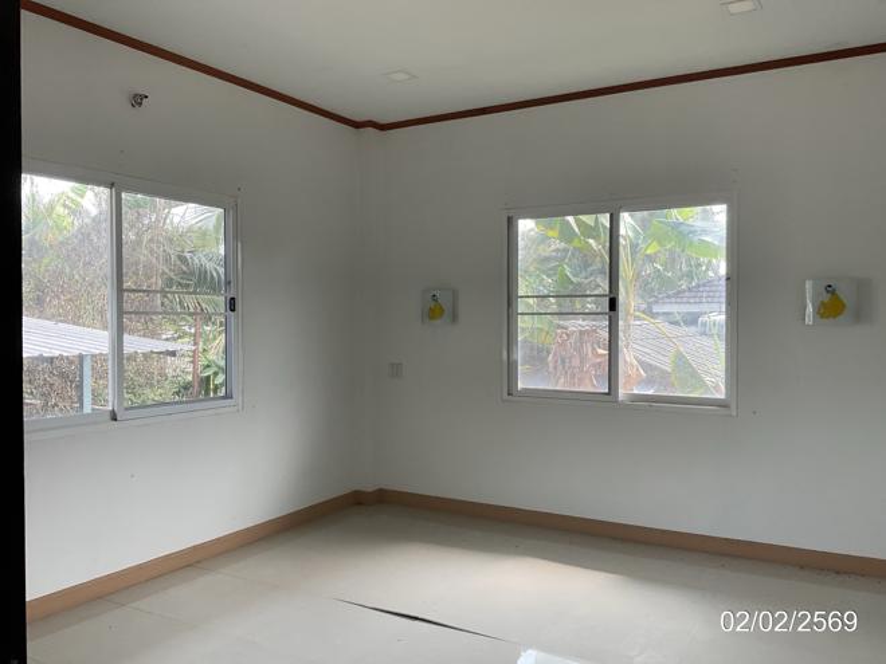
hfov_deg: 61.7
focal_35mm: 29
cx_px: 443
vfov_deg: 48.2
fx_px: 742
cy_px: 332
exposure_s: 1/100
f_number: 1.8
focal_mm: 3
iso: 25
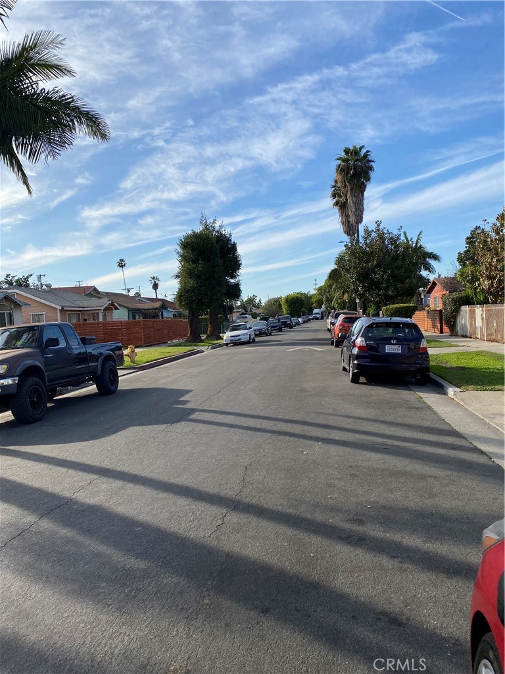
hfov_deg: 53.1
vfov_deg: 67.3
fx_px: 506
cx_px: 252
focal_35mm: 26
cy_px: 337
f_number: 1.8
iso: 32
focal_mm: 4.25
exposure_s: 1/3125
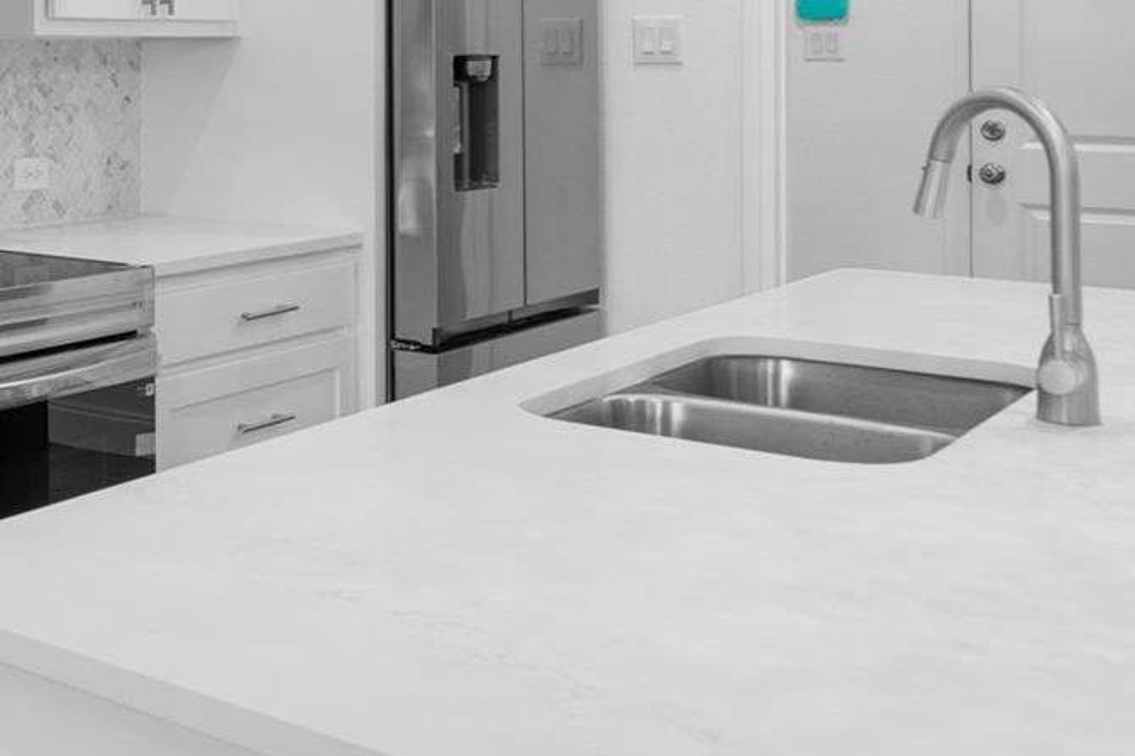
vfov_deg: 25.2
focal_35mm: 52
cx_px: -122
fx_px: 1639
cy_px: 86
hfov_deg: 33.2
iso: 800
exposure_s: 1/2
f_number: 7.1
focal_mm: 17
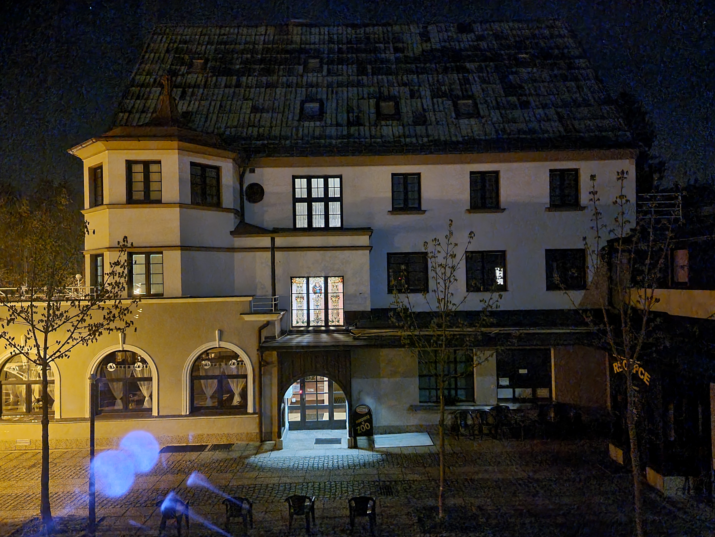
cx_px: 358
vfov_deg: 56.8
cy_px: 268
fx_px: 496
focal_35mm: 24
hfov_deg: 71.6
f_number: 1.8
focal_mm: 6.7
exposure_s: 1/4
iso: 3200
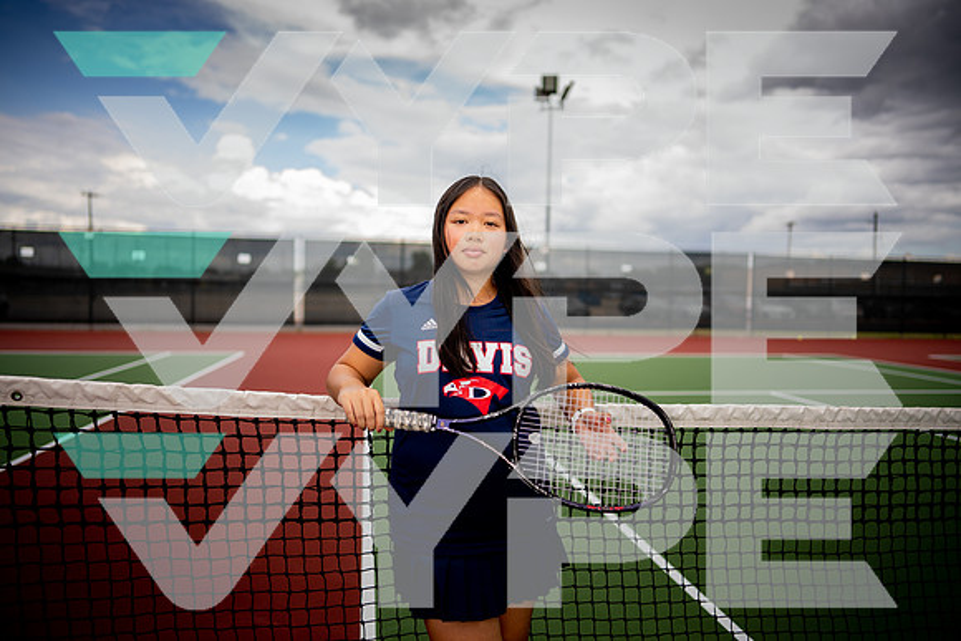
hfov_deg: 73.7
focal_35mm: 24
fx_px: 641
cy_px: 320
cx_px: 480
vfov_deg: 53.2
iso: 50
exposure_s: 1/1250
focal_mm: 24
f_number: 1.4
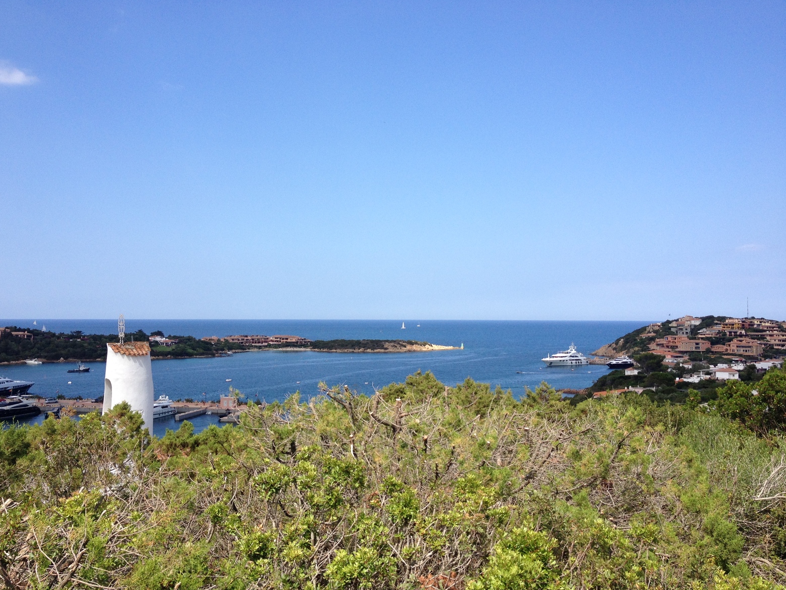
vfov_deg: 39.7
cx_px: 387
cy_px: 297
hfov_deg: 51.4
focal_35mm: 36
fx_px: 817
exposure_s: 1/1346
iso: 50
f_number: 2.4
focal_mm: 4.28
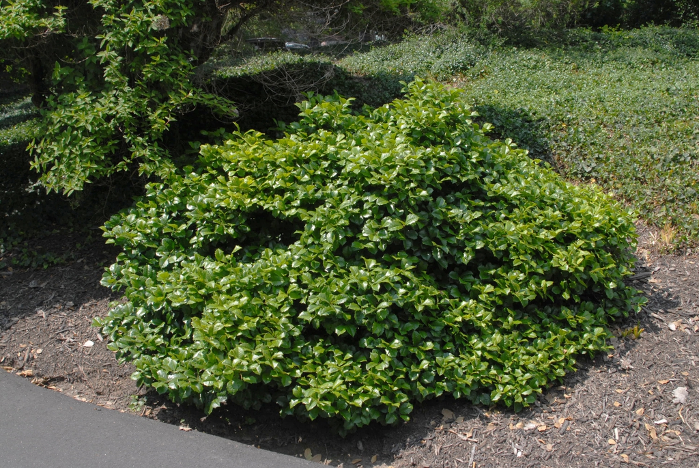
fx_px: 816
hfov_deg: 46.4
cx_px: 350
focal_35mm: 42
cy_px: 234
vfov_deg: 32.0
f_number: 9
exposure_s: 1/320
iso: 400
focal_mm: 28
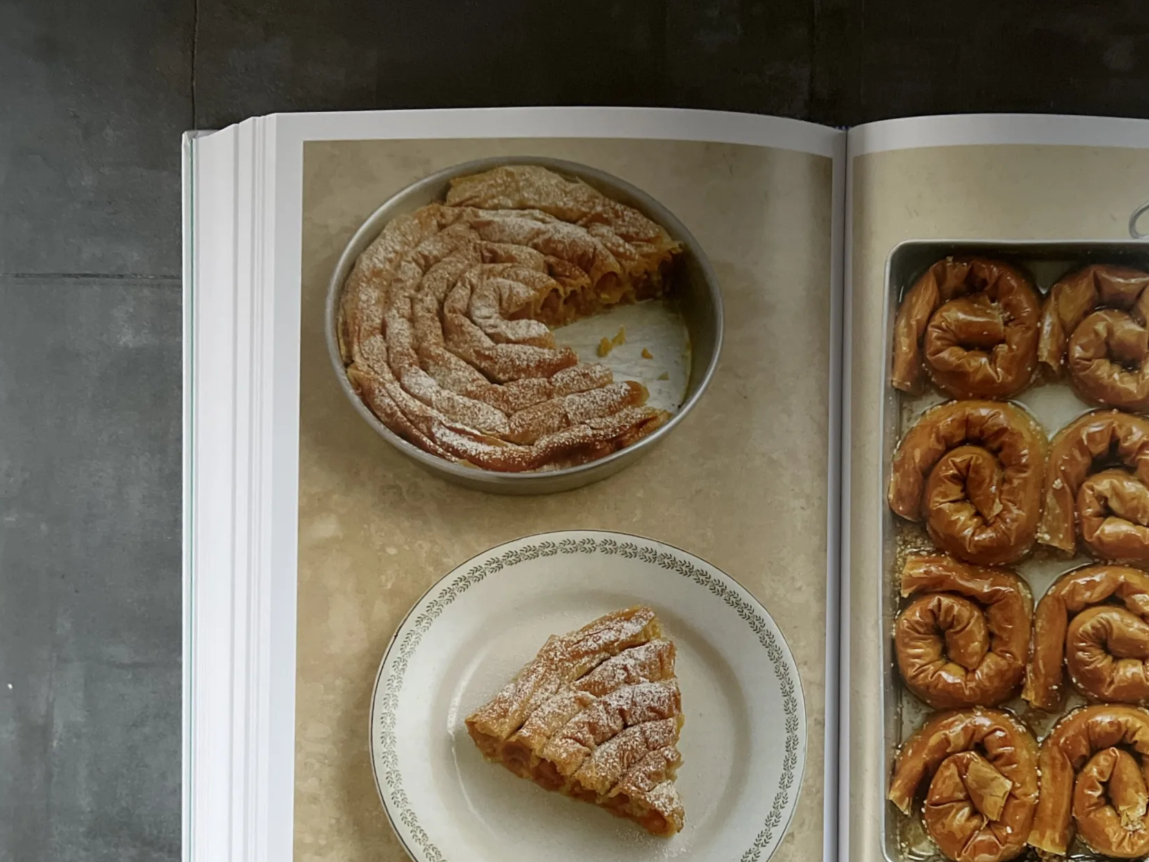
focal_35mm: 40
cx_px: 810
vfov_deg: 35.6
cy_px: 567
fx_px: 1328
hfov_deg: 45.7
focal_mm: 5.7
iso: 640
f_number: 1.5
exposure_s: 1/37
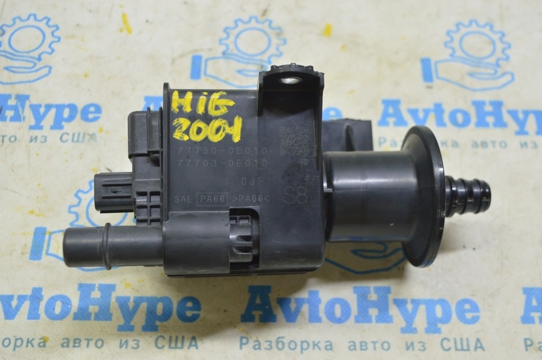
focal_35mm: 46
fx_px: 700
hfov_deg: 42.4
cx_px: 271
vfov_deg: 28.9
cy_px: 180
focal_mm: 31
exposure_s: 1/20
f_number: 5.6
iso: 400
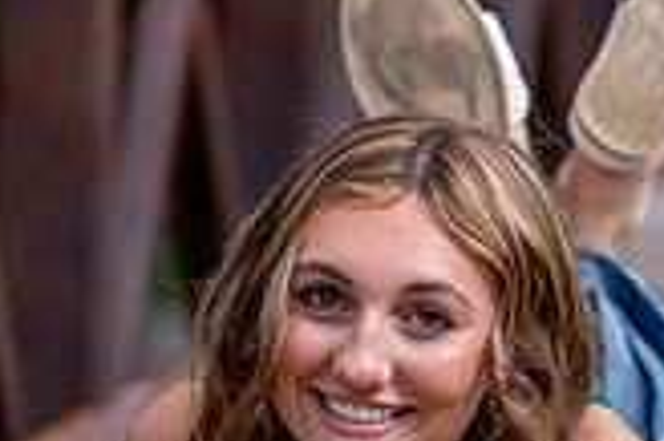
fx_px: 10116
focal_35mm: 549
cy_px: 477
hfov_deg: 3.8
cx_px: 409
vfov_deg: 2.5
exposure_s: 1/200
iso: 100
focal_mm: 200
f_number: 4
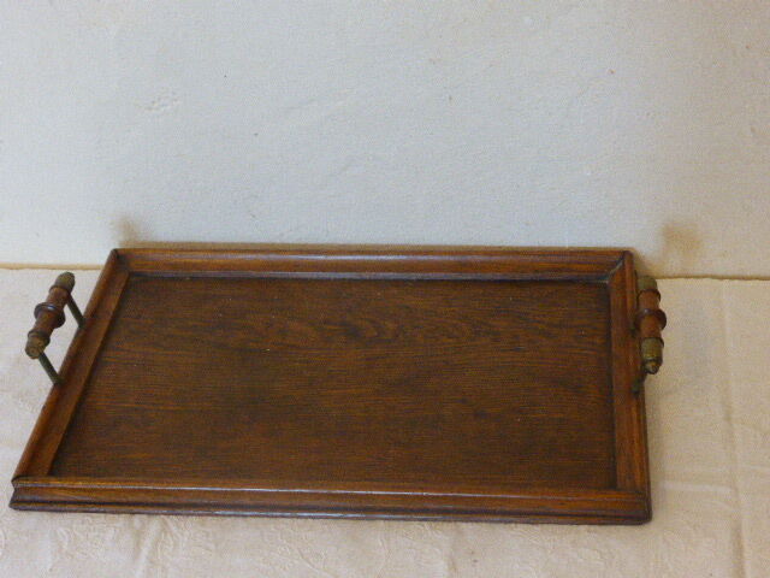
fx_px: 1646
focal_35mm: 74
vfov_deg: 19.9
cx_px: 385
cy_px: 289
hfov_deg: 26.3
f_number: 5
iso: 800
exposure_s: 1/50
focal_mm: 12.5
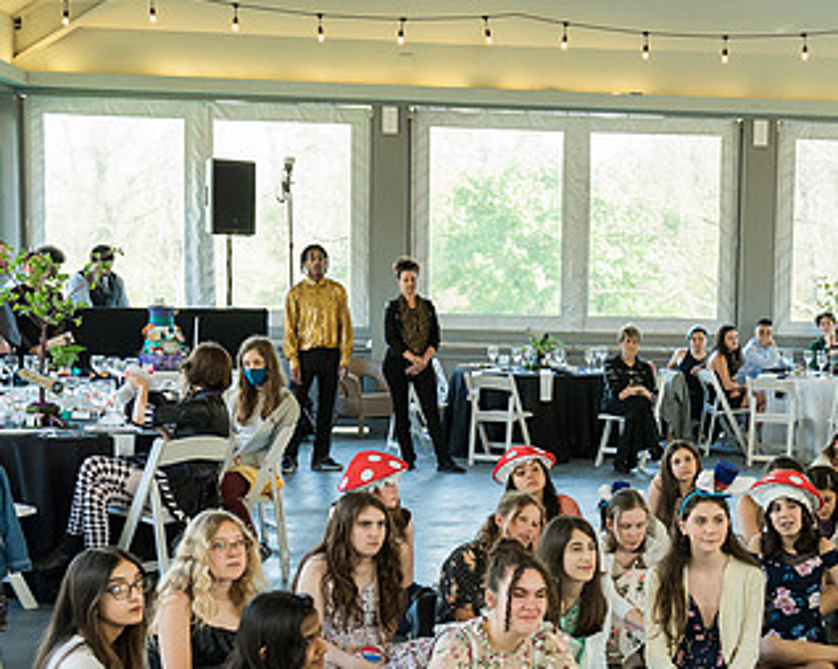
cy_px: 446
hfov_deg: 30.5
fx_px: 1487
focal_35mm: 60
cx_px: 706
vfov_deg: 25.2
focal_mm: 35
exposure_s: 1/200
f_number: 5
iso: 1250
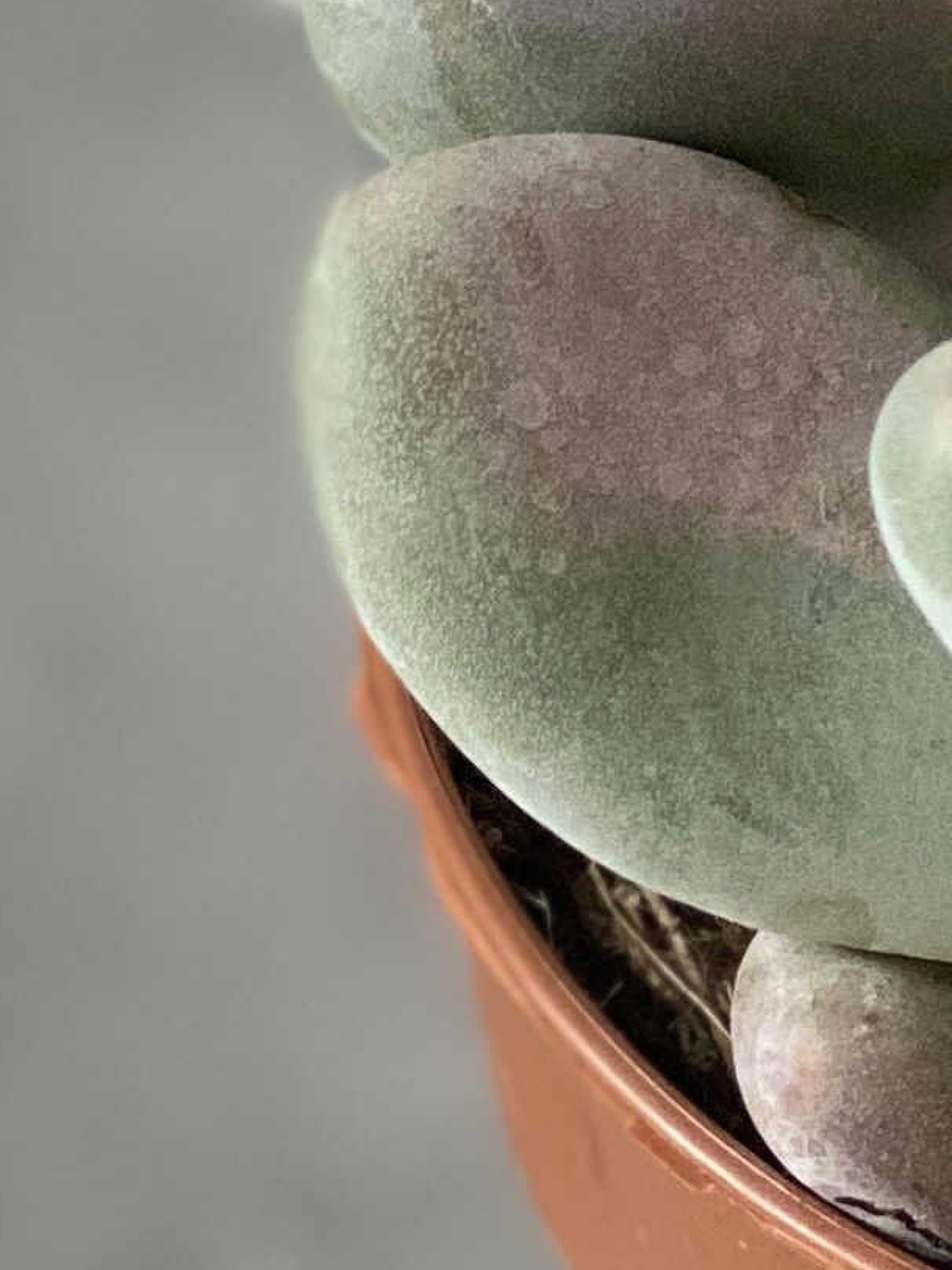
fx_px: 9468
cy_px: 203
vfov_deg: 7.7
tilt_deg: -41.0
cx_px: 1565
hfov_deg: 5.7
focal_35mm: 258
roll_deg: -4.3
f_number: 2
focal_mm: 6
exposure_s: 1/100
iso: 125
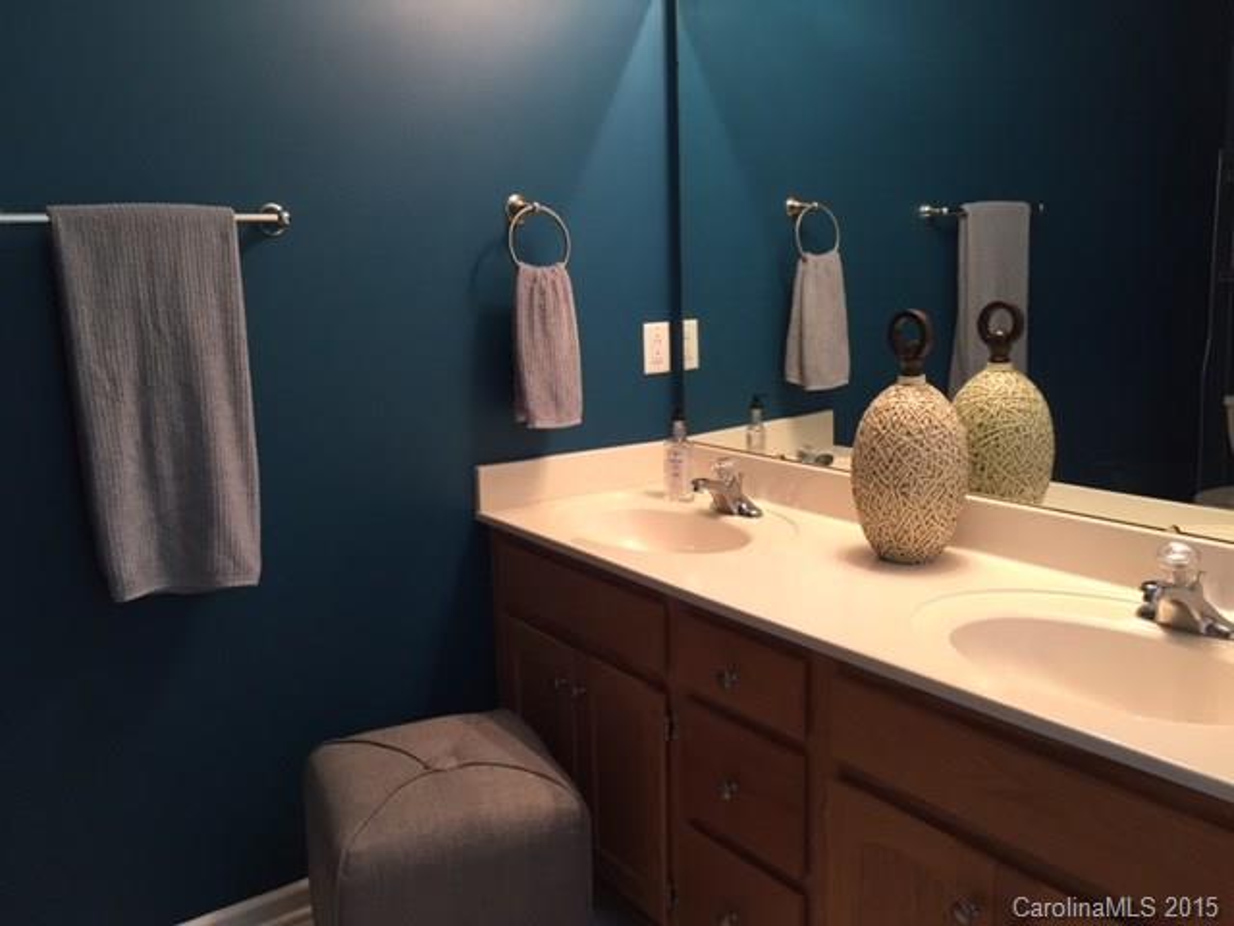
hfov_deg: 61.7
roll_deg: +2.0
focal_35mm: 29
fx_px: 1034
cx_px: 617
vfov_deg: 48.2
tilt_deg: -11.3
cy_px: 463
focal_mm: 4.15
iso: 125
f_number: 2.2
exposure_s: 1/30
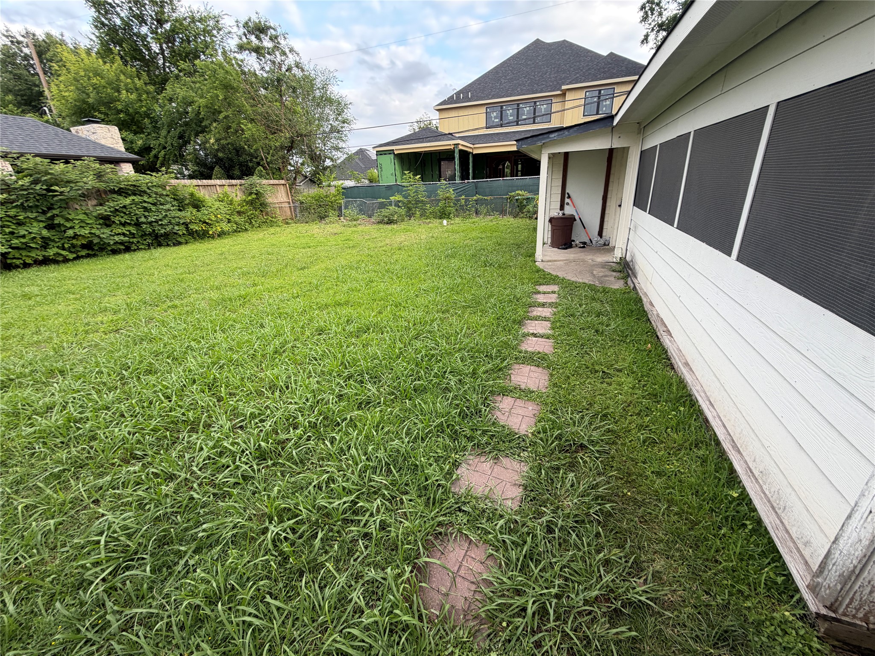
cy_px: 328
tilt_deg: -23.2
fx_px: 354
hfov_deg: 102.1
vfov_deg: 85.7
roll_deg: +3.1
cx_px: 438
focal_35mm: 14
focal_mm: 2.22
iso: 40
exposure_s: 1/121
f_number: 2.2
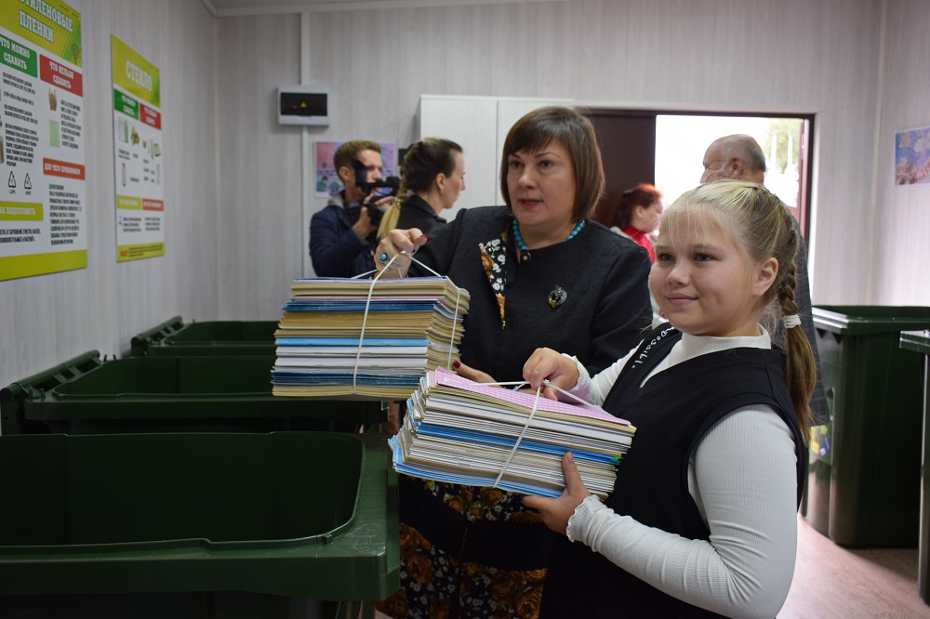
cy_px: 310
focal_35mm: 33
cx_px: 465
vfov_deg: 39.9
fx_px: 852
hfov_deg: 57.2
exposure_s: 1/100
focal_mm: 22
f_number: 5
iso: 400
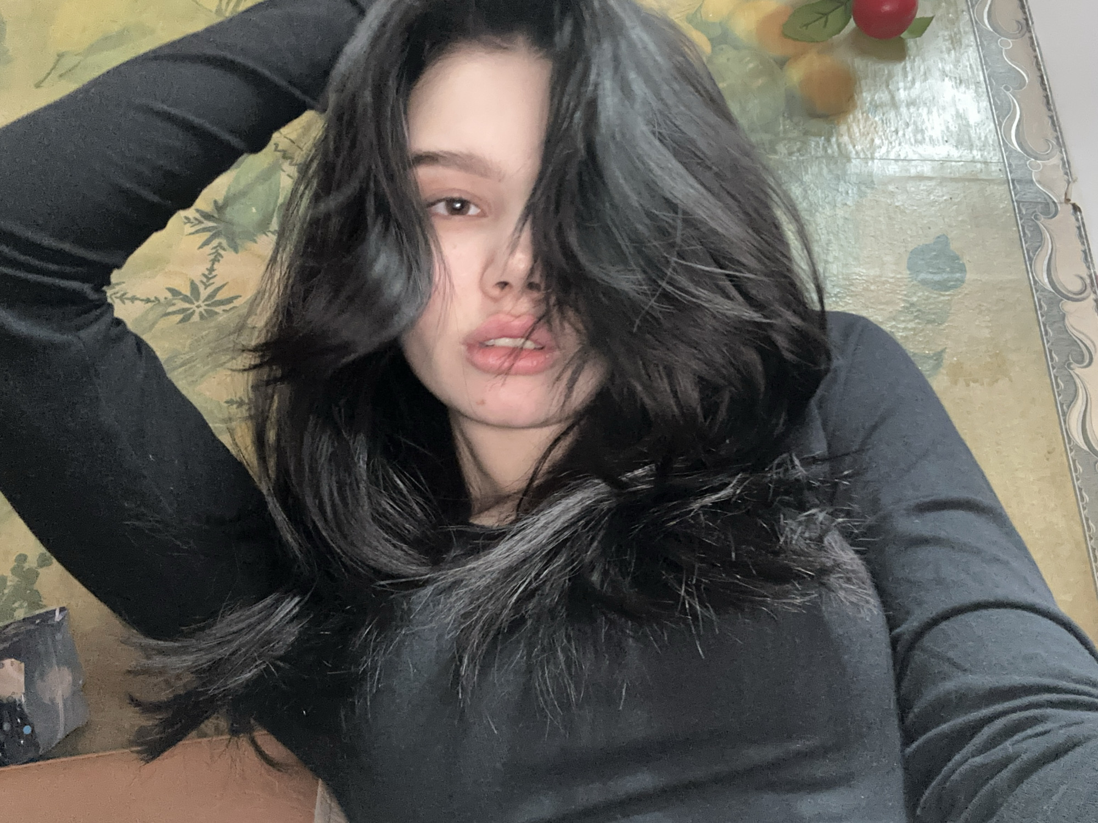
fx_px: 952
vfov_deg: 46.8
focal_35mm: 30
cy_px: 412
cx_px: 549
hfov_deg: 60.0
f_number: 1.9
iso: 400
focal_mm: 2.69
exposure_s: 1/22
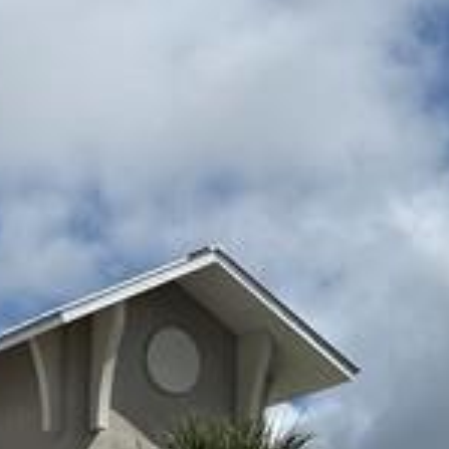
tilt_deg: +5.2
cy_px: 768
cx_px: -142
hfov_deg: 11.6
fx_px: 2143
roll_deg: -1.5
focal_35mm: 146
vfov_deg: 11.3
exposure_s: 1/8130
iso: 80
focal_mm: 6.76
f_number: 1.78
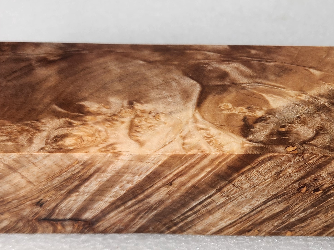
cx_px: 331
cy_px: 139
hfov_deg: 28.9
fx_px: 608
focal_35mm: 63
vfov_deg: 23.3
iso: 50
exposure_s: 1/120
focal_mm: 5.4
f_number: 1.8
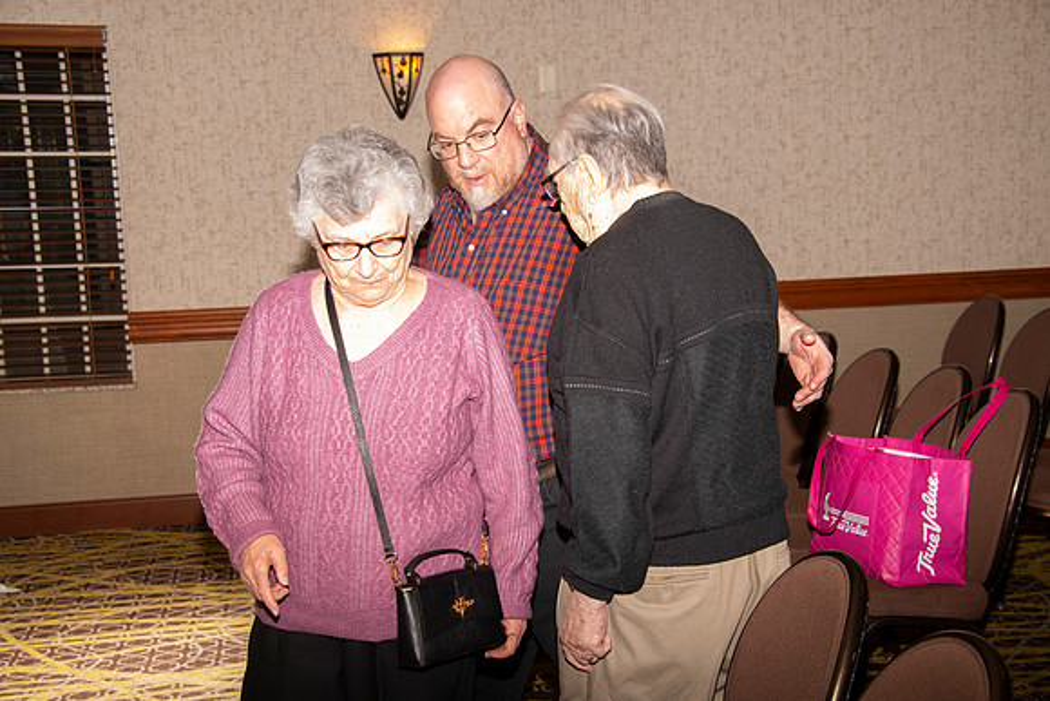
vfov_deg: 23.4
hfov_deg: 34.5
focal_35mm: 58
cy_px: 350
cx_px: 525
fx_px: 1692
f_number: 6.3
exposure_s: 1/160
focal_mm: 58
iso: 1250
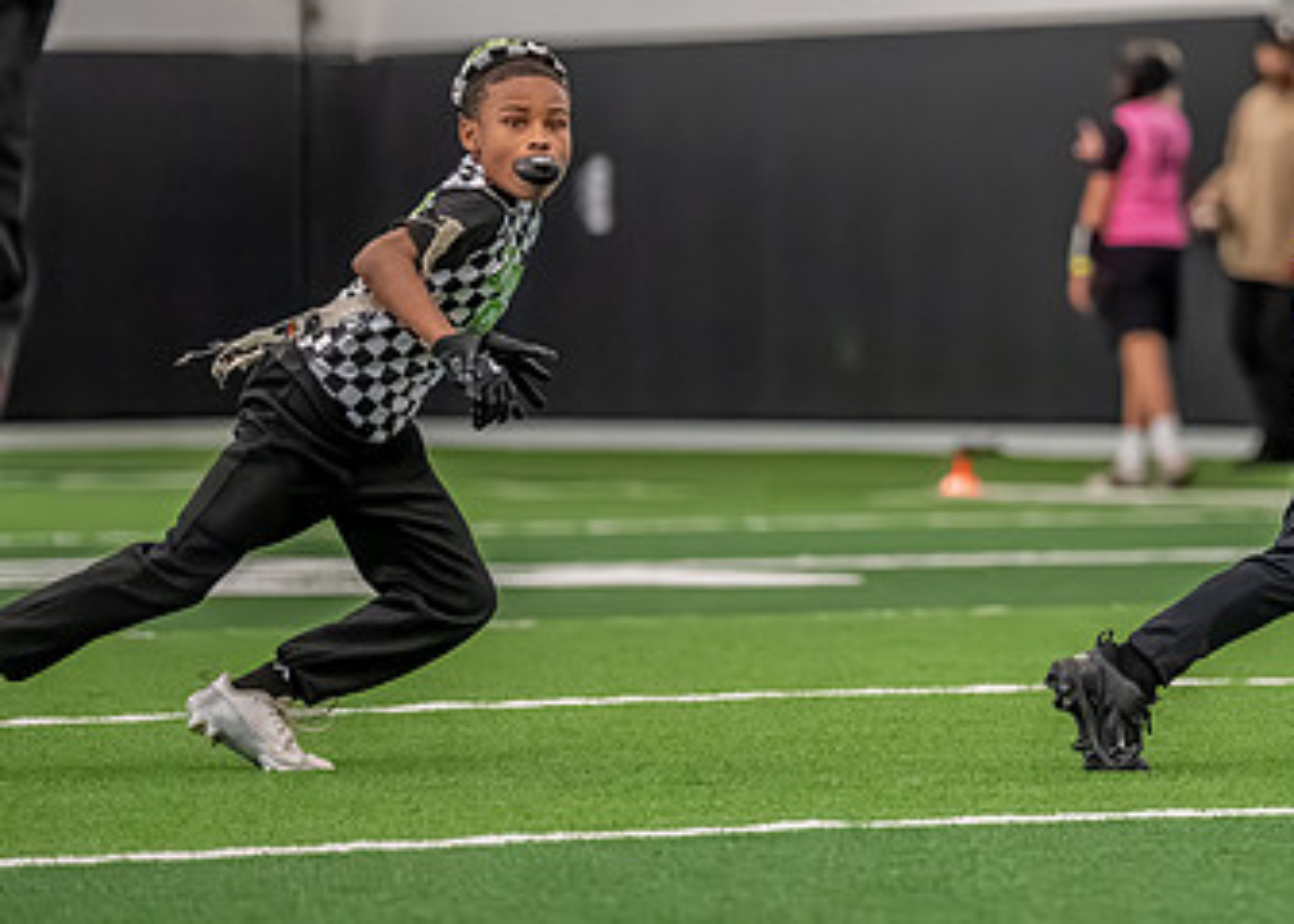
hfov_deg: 6.4
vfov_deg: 4.6
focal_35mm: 316
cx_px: 1124
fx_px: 11613
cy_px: 234
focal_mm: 162
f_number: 2.8
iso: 6400
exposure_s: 1/1000
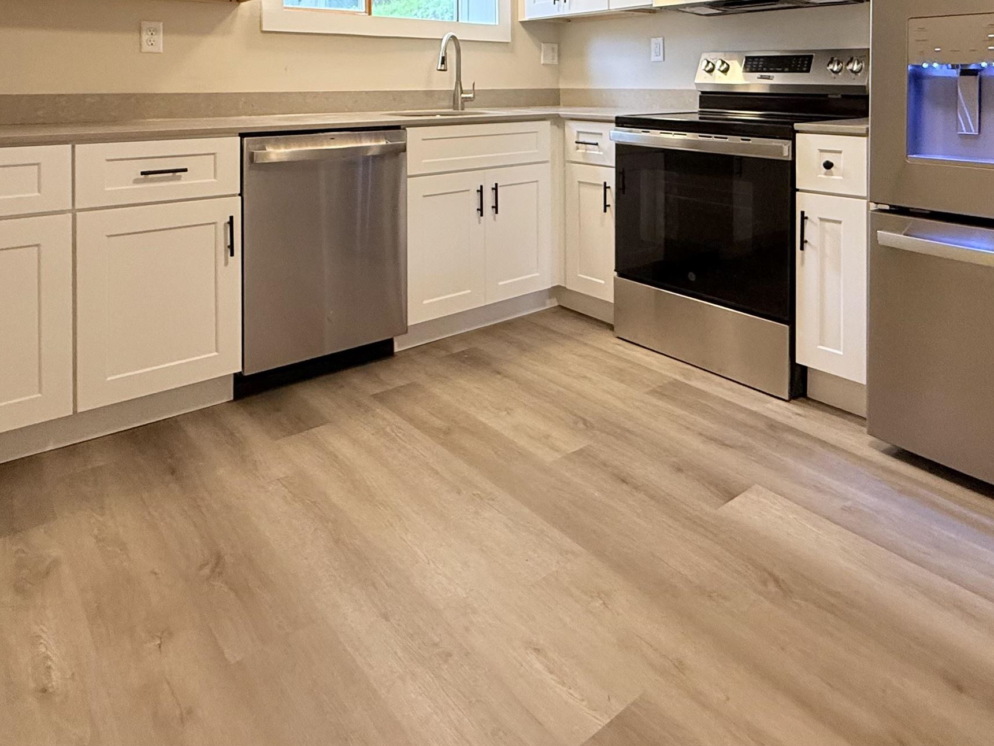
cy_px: 87
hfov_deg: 69.4
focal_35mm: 25
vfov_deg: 49.4
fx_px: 718
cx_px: 510
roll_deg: +0.2
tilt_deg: -0.6
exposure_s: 1/60
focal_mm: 2.22
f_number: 2.2
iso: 250
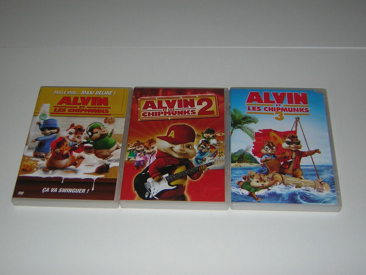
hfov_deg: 37.5
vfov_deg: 28.6
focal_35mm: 51
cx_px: 183
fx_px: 539
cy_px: 138
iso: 50
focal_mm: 6.6
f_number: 3.1
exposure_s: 1/60.1
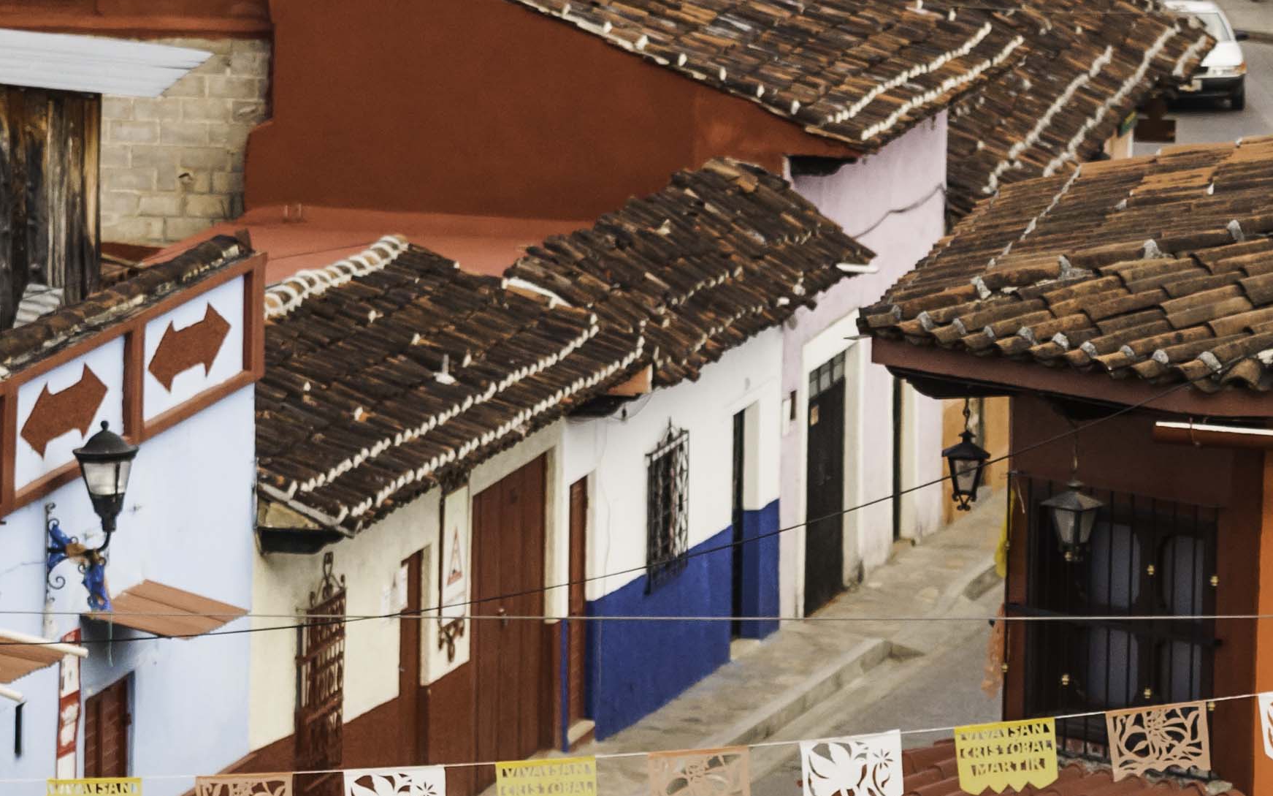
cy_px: 748
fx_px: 10164
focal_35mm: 293
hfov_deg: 7.2
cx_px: 864
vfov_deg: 4.5
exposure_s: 1/200
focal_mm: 78
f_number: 5.6
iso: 400
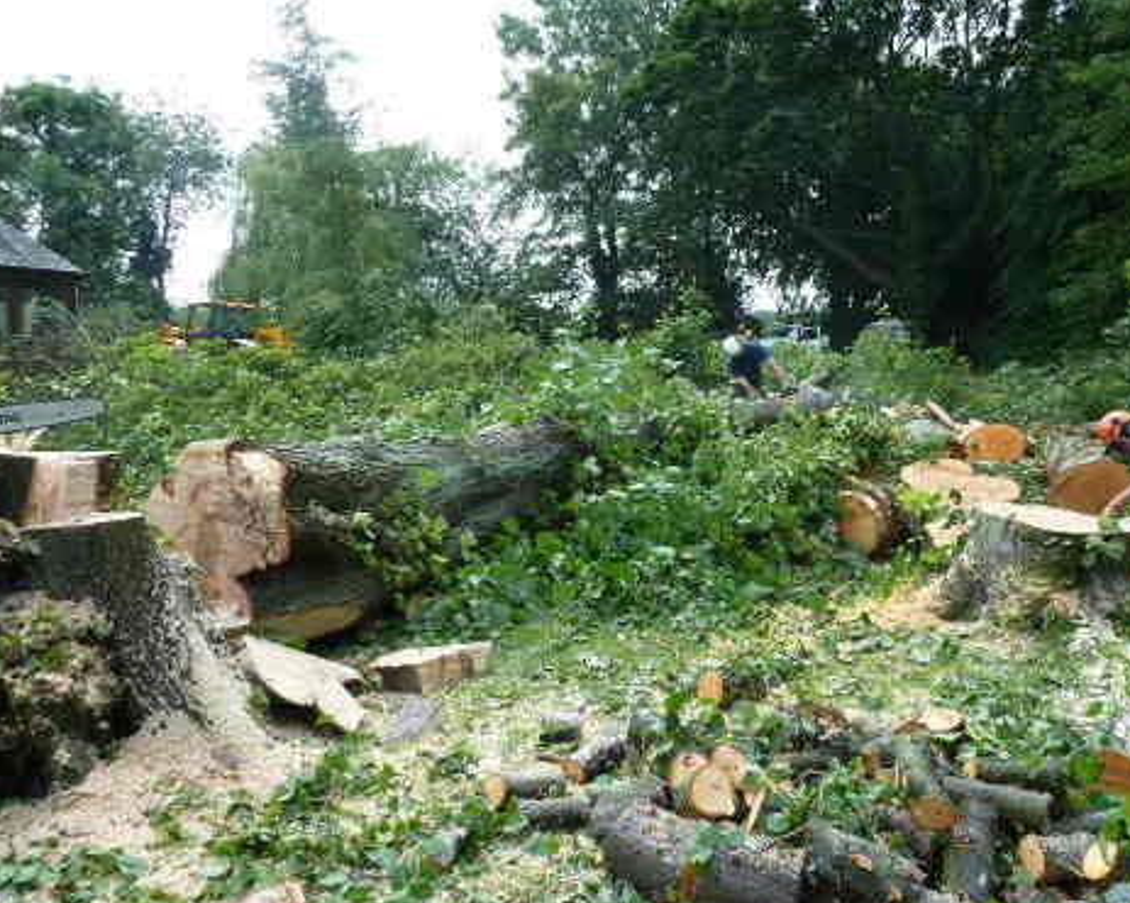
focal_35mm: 27
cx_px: 617
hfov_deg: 64.0
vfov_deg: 53.1
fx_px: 903
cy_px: 464
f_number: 4
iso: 80
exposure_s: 1/100
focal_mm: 4.1
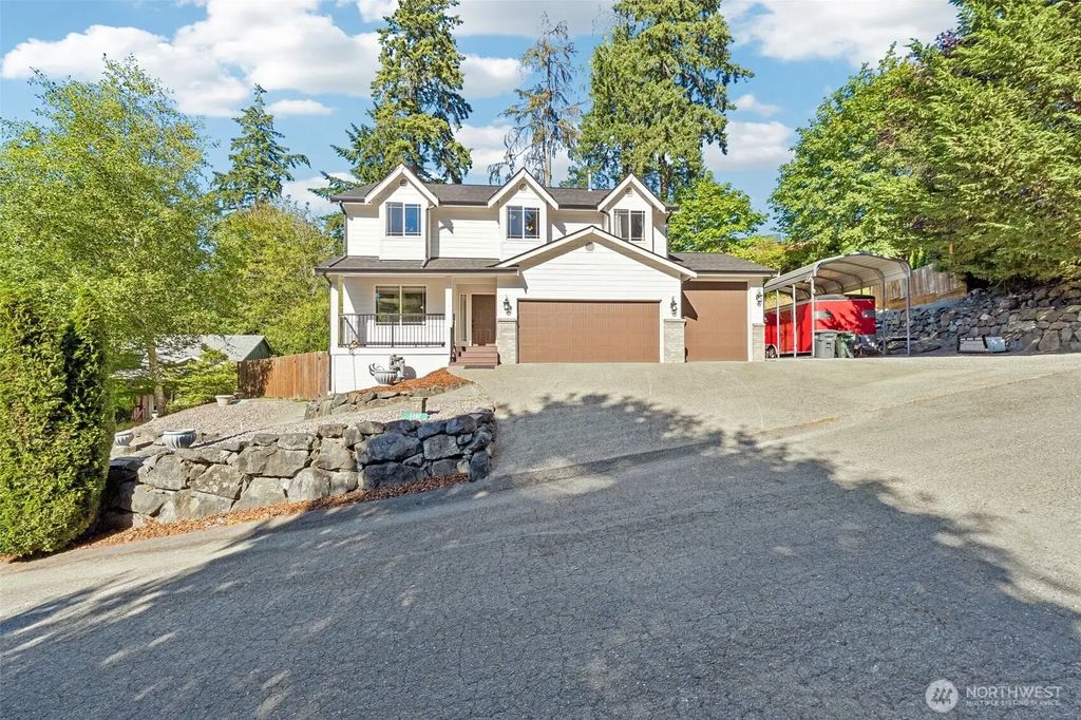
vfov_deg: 77.3
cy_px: 360
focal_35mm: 15
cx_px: 540
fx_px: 450
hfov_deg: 100.4
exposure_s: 1/320
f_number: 9
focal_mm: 10
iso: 250
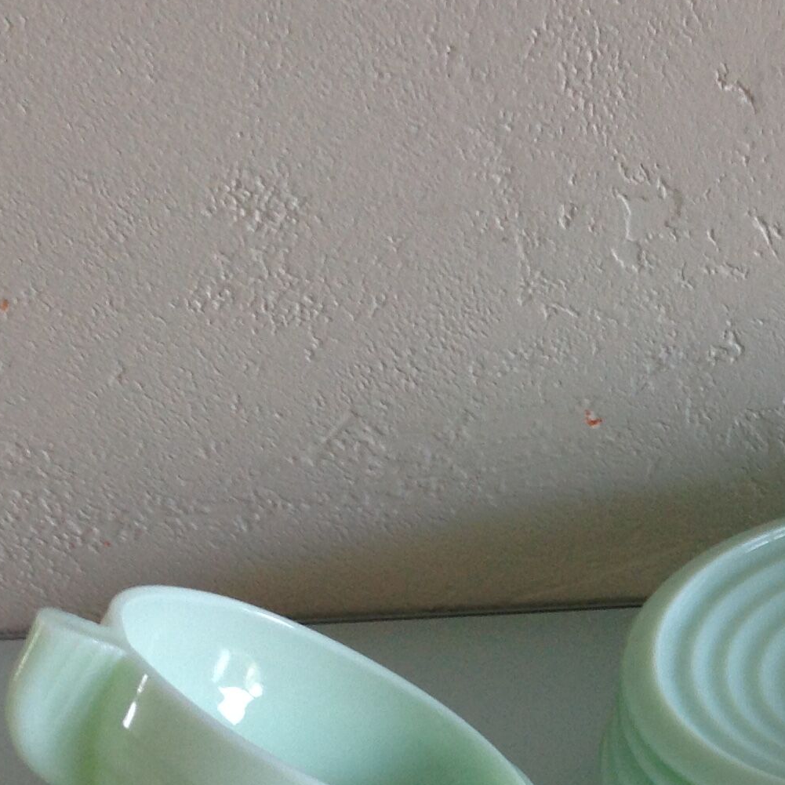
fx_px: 2053
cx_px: 857
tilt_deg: -36.3
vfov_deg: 21.3
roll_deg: +0.5
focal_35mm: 80
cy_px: 662
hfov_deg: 20.7
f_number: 2.4
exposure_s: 1/15
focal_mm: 4.28
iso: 64
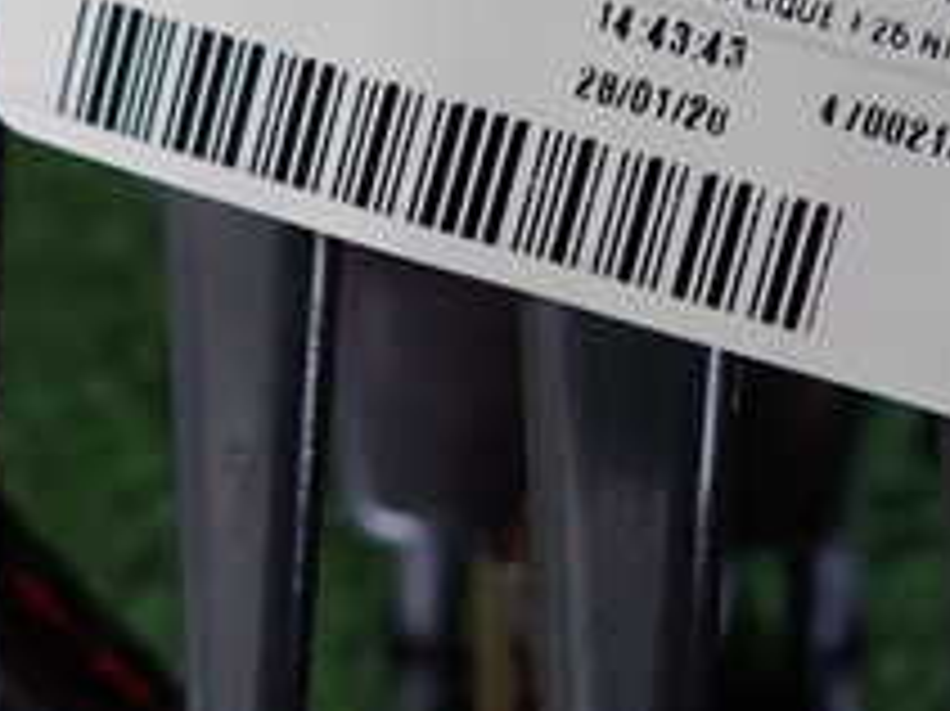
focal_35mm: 71
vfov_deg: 20.3
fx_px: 1947
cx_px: 563
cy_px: 63
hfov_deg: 27.4
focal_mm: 4.5
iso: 200
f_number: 2
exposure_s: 1/60
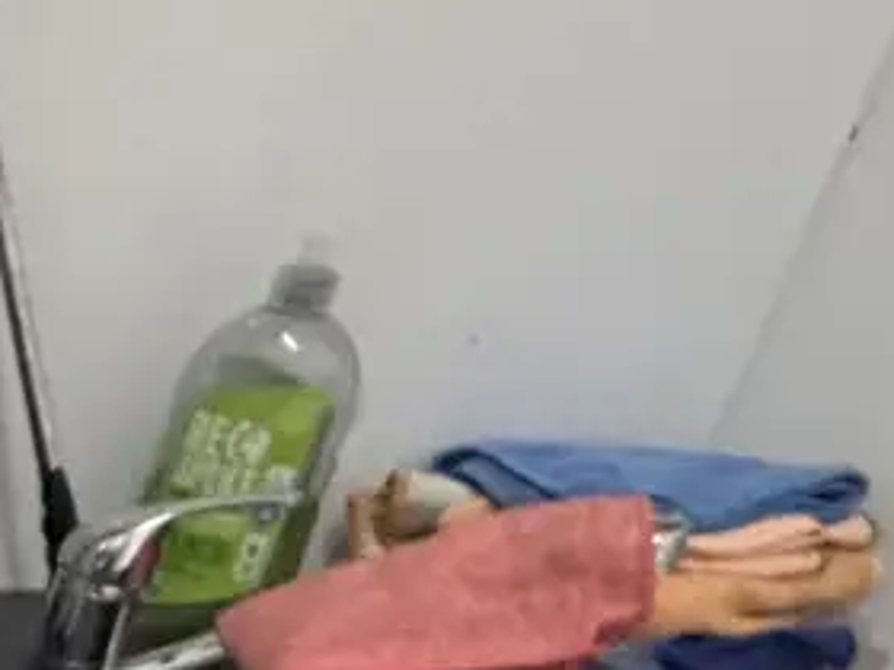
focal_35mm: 96
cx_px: -955
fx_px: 2479
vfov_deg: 12.2
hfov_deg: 15.7
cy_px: 1630
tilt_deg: -37.8
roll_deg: +0.4
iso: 400
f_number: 2.2
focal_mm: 2.22
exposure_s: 1/50
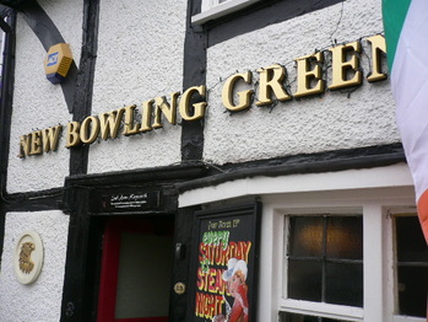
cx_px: 214
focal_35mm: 35
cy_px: 161
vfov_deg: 40.7
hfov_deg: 52.6
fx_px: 433
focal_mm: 5.8
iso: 80
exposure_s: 1/400
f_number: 2.8
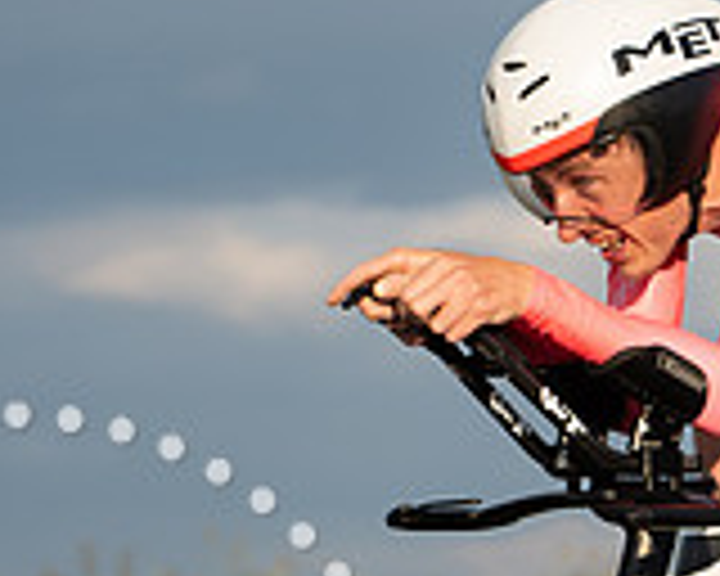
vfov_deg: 6.1
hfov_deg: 7.6
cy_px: 596
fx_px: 5370
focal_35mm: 252
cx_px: 716
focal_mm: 74
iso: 125
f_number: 4
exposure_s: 1/640
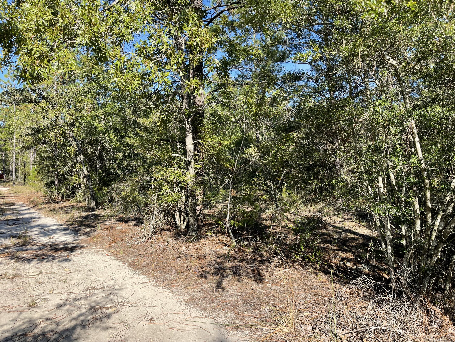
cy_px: 171
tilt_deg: +0.1
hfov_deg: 67.3
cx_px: 228
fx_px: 342
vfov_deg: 53.1
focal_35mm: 26
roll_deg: +0.2
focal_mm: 5.1
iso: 32
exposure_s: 1/1067
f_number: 1.6
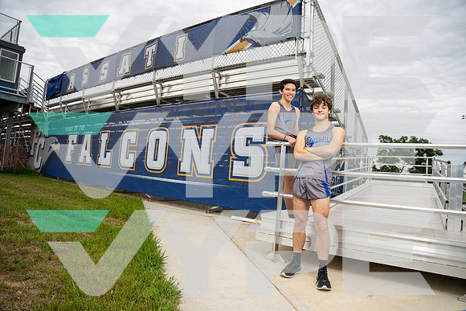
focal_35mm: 21
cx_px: 233
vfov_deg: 59.9
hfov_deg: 81.6
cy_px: 156
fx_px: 270
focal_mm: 20
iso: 160
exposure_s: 1/250
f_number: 4
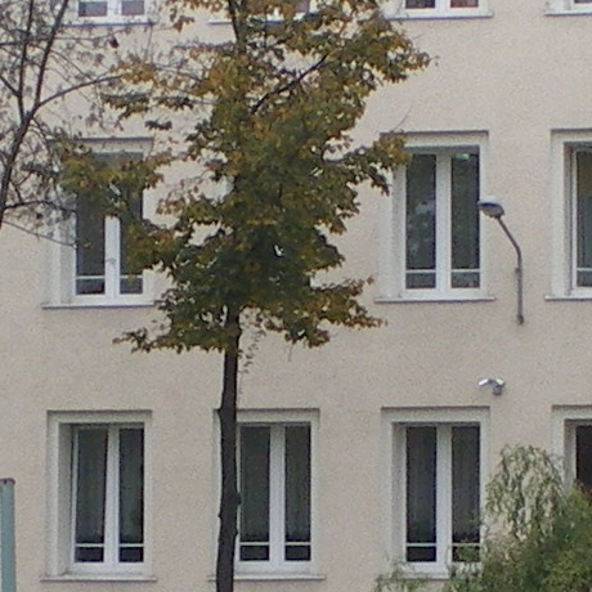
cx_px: 565
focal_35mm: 226
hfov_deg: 7.7
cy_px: 107
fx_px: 4373
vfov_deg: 7.7
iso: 64
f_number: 4.6
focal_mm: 6.3
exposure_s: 1/125
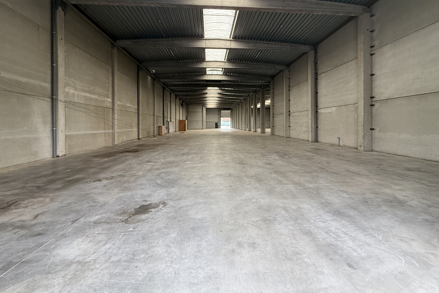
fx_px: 183
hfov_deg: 100.4
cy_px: 125
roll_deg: +0.4
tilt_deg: +0.2
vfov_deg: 76.9
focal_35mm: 15
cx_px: 225
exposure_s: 1/99
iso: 250
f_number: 2.2
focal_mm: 2.22
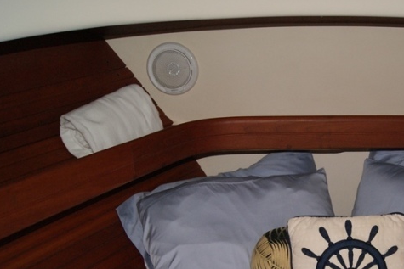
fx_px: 572
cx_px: 344
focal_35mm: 51
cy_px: 192
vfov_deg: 26.3
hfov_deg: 37.0
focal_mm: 18
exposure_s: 1/60
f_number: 5.6
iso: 400
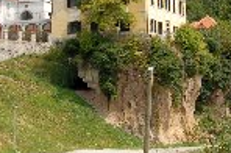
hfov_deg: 14.6
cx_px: 74
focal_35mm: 141
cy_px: -10
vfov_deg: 9.6
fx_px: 900
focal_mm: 31
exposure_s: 1/320
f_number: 9
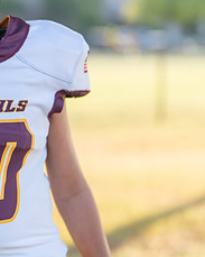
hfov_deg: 10.9
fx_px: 1055
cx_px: -24
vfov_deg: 13.8
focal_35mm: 139
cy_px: 88
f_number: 1.2
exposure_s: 1/1250
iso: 100
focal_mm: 50
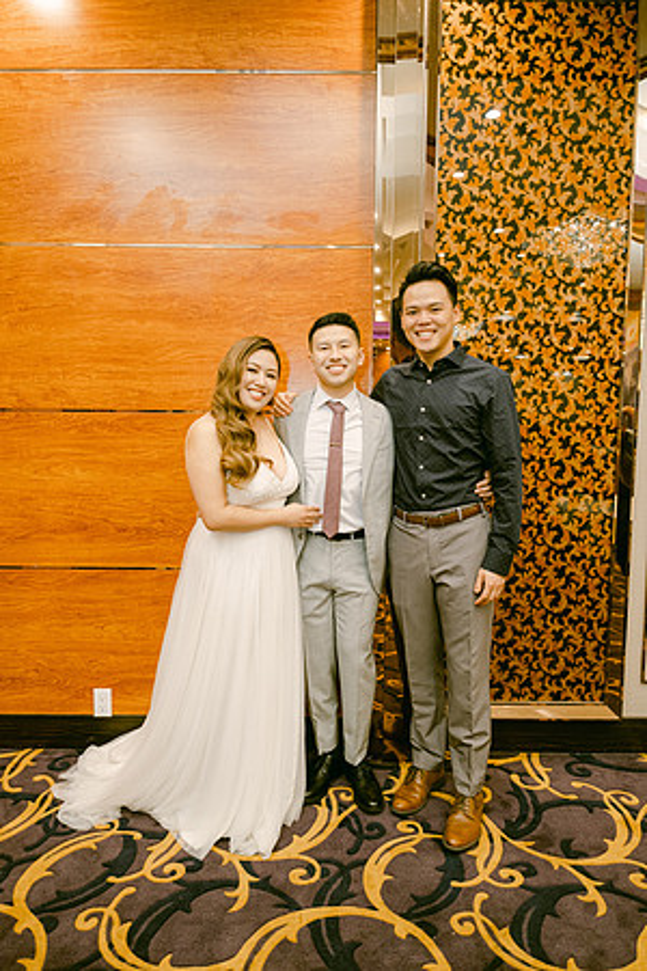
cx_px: 324
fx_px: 647
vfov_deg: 73.7
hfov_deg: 53.1
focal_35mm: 24
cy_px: 486
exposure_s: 1/125
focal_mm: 16
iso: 800
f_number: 2.8
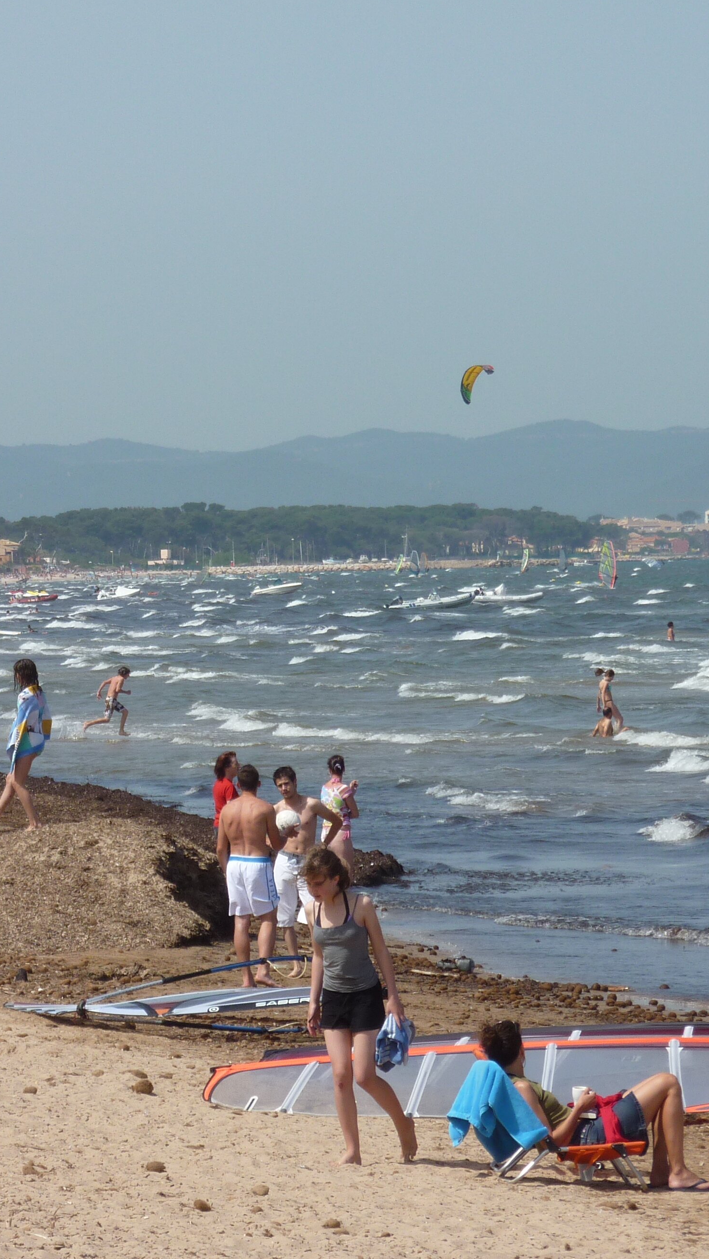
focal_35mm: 207
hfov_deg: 5.9
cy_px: 606
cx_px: 33
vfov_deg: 10.4
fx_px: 6916
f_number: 5.6
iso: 80
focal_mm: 22.5
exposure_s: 1/640
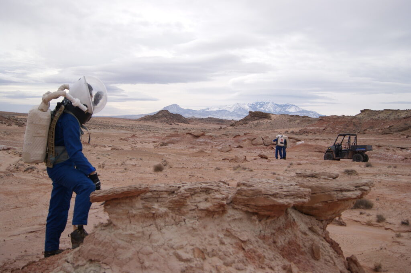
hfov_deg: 53.1
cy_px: 136
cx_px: 206
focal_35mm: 36
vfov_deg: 36.8
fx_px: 411
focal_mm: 24
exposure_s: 1/800
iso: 100
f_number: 4
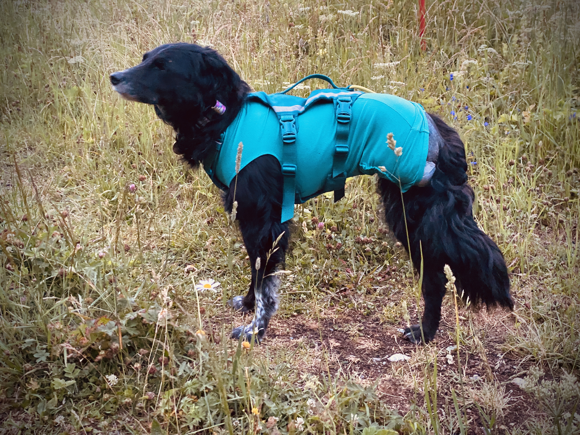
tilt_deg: -16.6
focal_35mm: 52
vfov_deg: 28.0
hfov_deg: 36.8
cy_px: 218
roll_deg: -2.4
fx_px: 871
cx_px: 290
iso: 640
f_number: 2
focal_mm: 6
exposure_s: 1/60
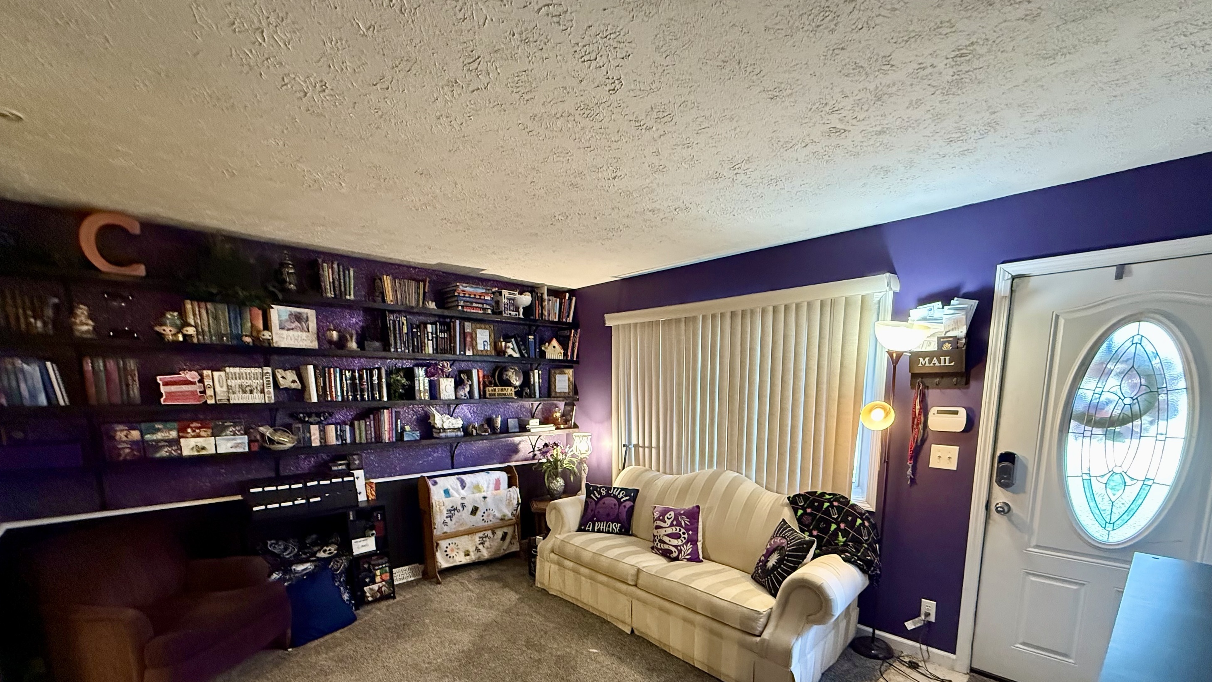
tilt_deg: -8.3
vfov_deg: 65.0
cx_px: 624
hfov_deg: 99.3
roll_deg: -0.3
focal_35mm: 16
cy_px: 464
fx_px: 514
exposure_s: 1/60
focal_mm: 2.22
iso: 640
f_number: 2.2
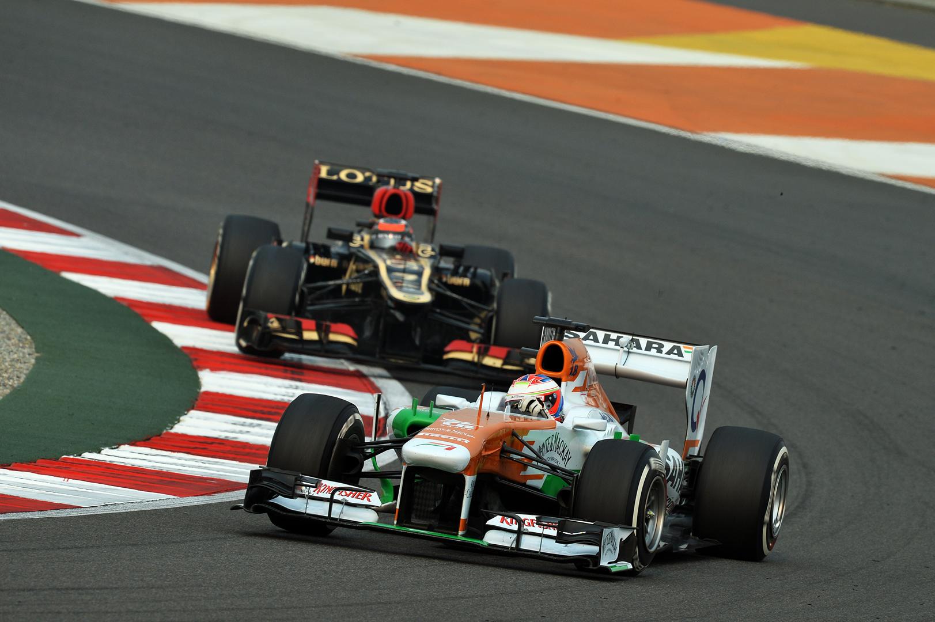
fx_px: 15573
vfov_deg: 2.3
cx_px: 468
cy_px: 311
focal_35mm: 600
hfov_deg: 3.4
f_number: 8
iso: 400
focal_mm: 600
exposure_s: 1/1250
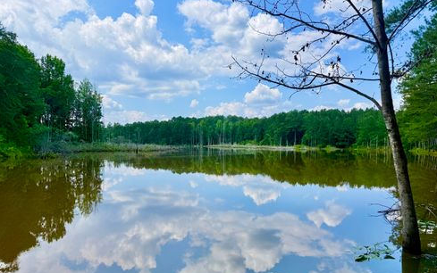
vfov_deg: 47.5
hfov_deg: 70.4
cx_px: 223
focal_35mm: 26
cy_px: 152
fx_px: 310
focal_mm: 6.76
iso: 80
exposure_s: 1/5319
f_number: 1.78
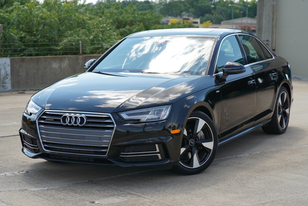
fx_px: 728
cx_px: 154
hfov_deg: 23.9
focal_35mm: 85
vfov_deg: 16.1
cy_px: 103
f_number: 4.5
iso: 100
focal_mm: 85
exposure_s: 1/250
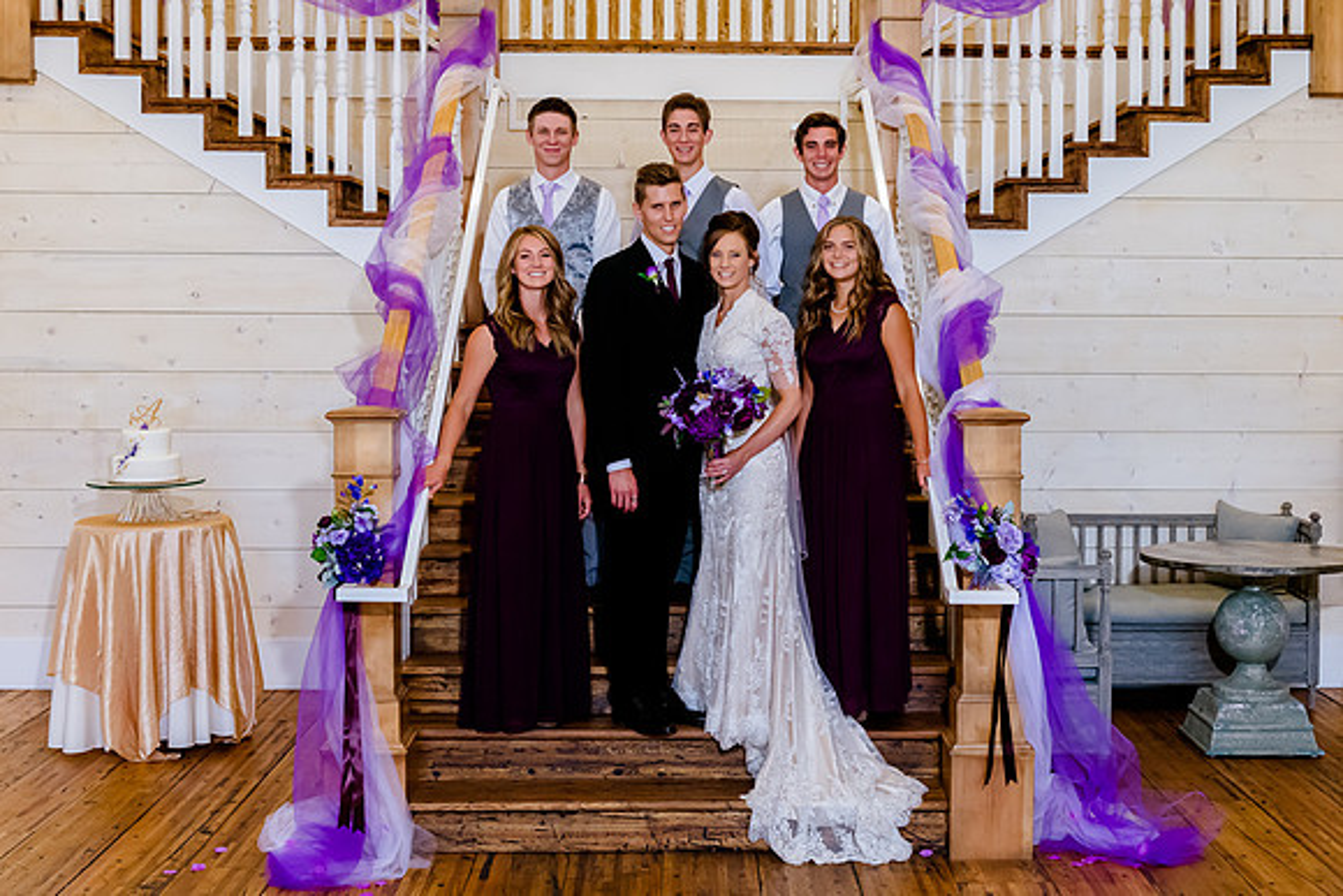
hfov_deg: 38.2
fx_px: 1937
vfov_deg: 26.0
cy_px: 391
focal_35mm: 52
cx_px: 736
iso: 2500
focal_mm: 42
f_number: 6.3
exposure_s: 1/200
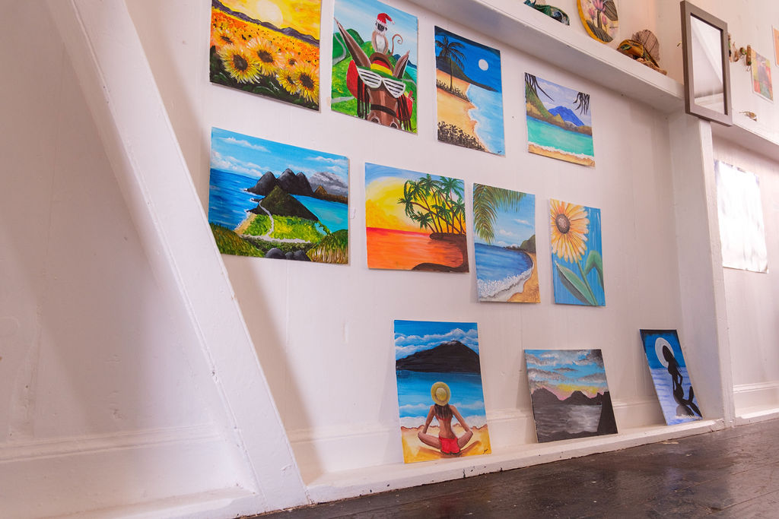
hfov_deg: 69.4
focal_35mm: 26
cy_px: 260
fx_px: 563
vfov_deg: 49.6
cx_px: 390
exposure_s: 1/60
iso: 800
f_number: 4.5
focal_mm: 17
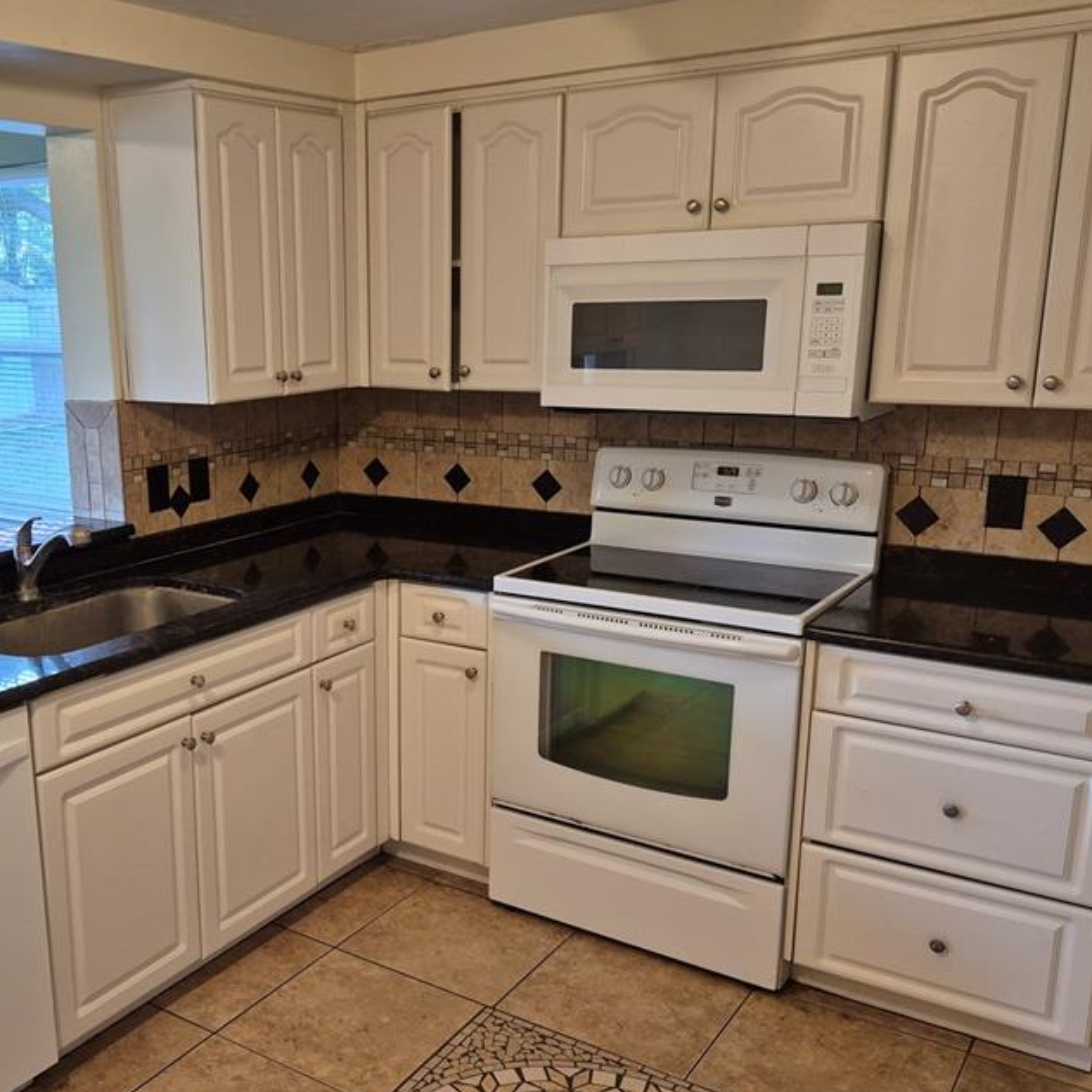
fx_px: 1178
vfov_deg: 49.7
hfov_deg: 48.5
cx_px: 327
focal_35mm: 33
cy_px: 585
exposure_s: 1/120
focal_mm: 5.4
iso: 250
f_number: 1.8
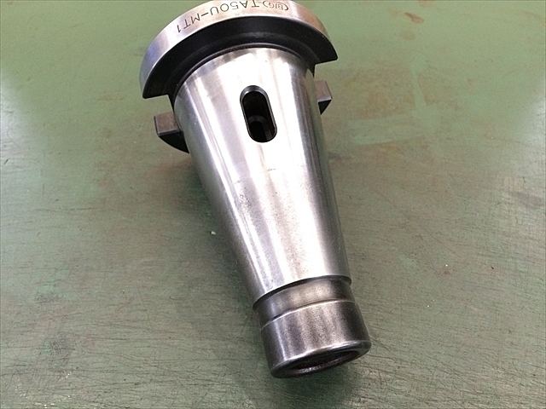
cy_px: 204
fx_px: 457
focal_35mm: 29
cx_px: 273
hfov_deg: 61.7
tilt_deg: -49.1
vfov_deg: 48.2
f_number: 2.2
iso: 160
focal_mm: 4.15
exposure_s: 1/30
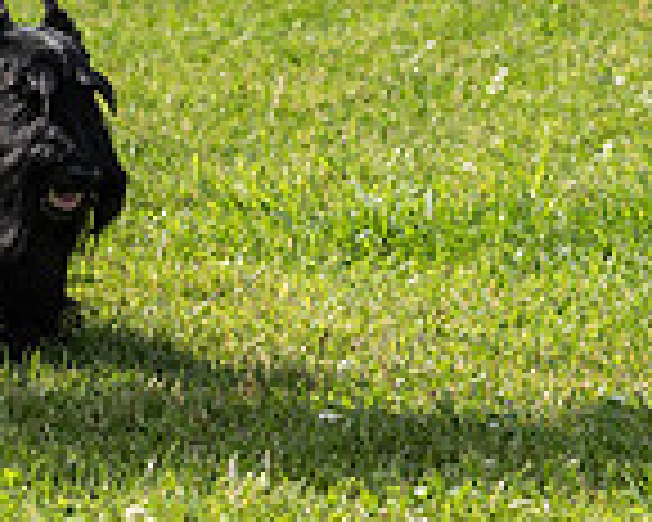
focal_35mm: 416
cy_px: -294
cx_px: 97
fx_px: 8027
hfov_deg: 4.6
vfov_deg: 3.7
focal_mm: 87
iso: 800
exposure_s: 1/2000
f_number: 4
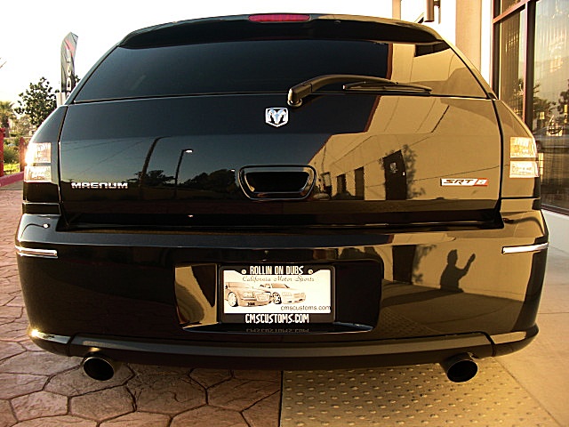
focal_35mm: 36
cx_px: 284
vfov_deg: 39.7
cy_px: 214
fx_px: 592
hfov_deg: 51.4
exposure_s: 1/125
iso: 50
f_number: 2.8
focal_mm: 6.3
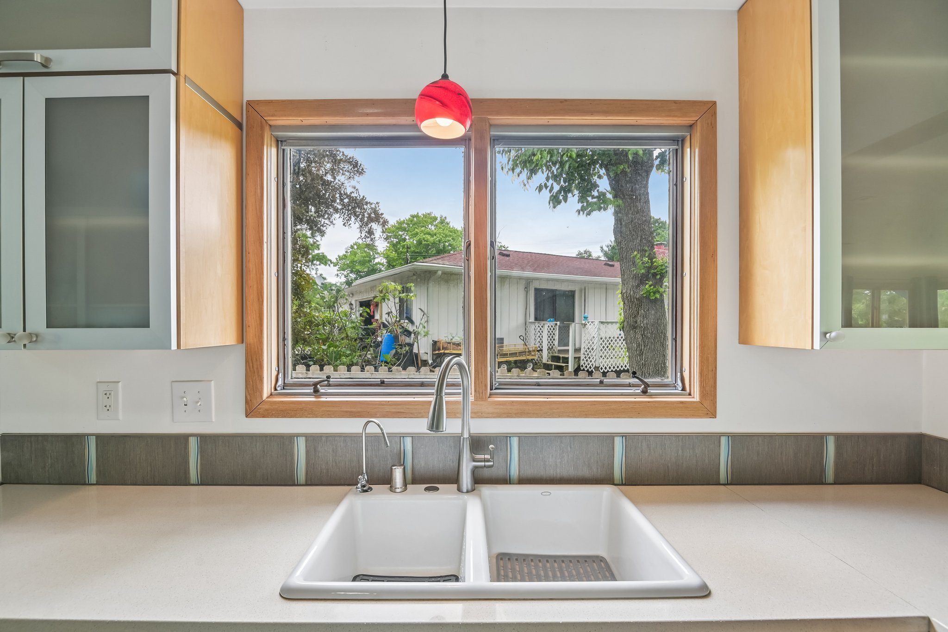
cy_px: 316
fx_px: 421
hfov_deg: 96.7
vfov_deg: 73.7
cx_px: 474
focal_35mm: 16
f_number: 8
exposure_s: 1/30
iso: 100
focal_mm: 16
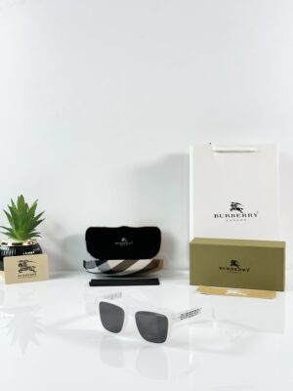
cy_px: 196
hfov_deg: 30.3
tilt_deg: -4.6
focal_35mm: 48
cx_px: 146
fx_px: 542
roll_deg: -0.1
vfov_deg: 39.7
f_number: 1.78
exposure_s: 1/100
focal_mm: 6.86
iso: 80
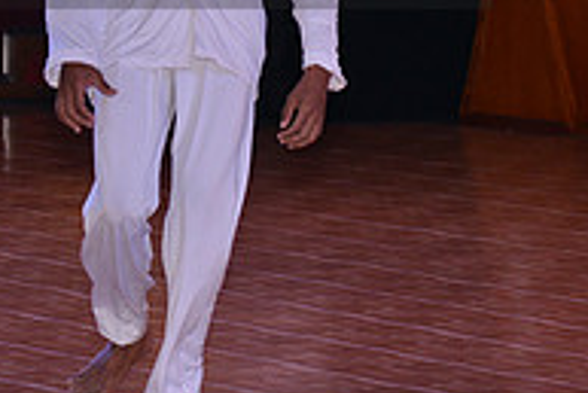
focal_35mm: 300
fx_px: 4904
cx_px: 161
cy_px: -72
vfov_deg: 4.6
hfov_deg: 6.9
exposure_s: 1/250
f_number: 4.5
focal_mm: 100
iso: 1000
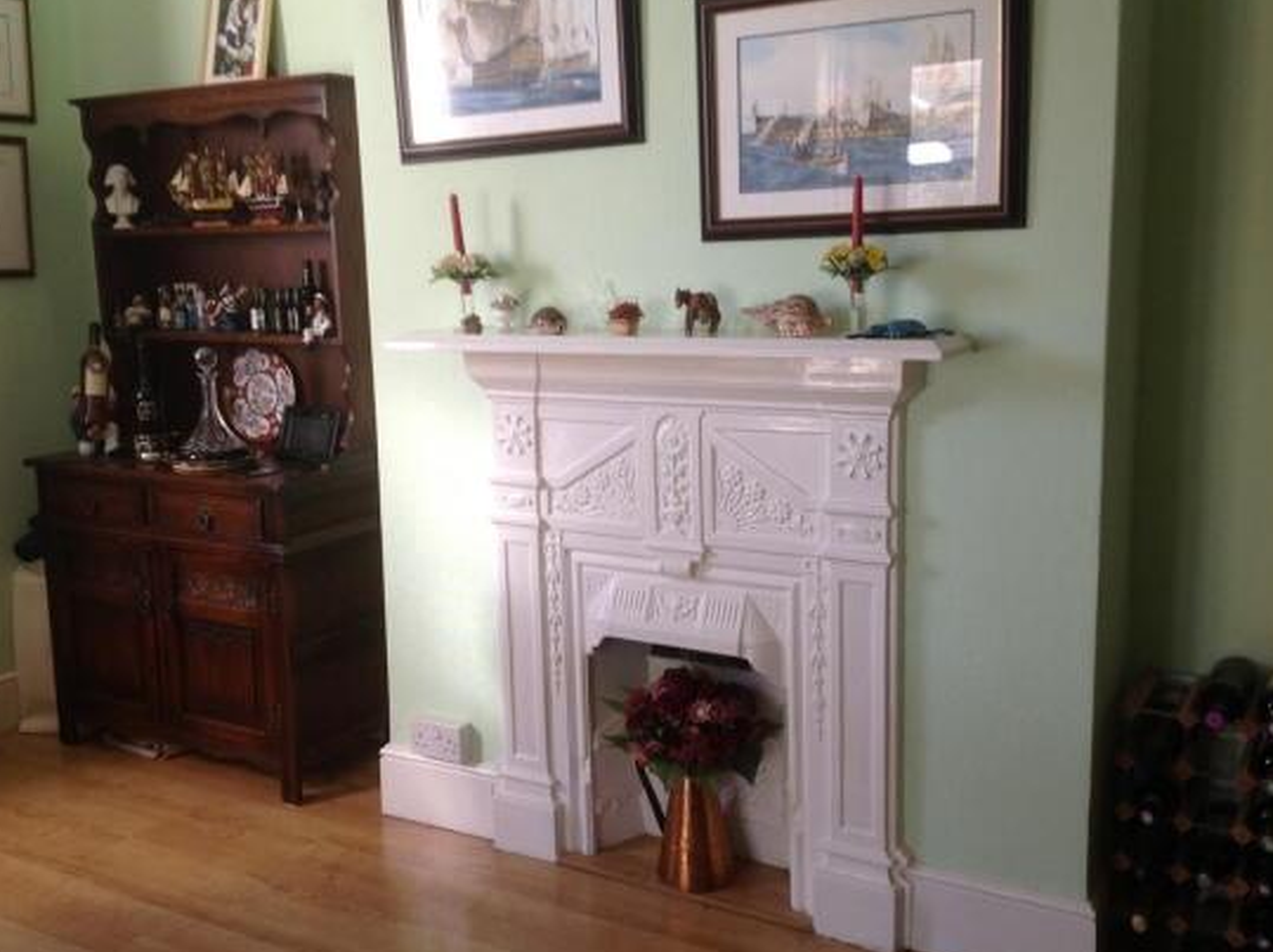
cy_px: 464
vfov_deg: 37.6
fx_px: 1396
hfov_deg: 49.0
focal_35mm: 38
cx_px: 596
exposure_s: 1/30
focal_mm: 4.28
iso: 64
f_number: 2.4
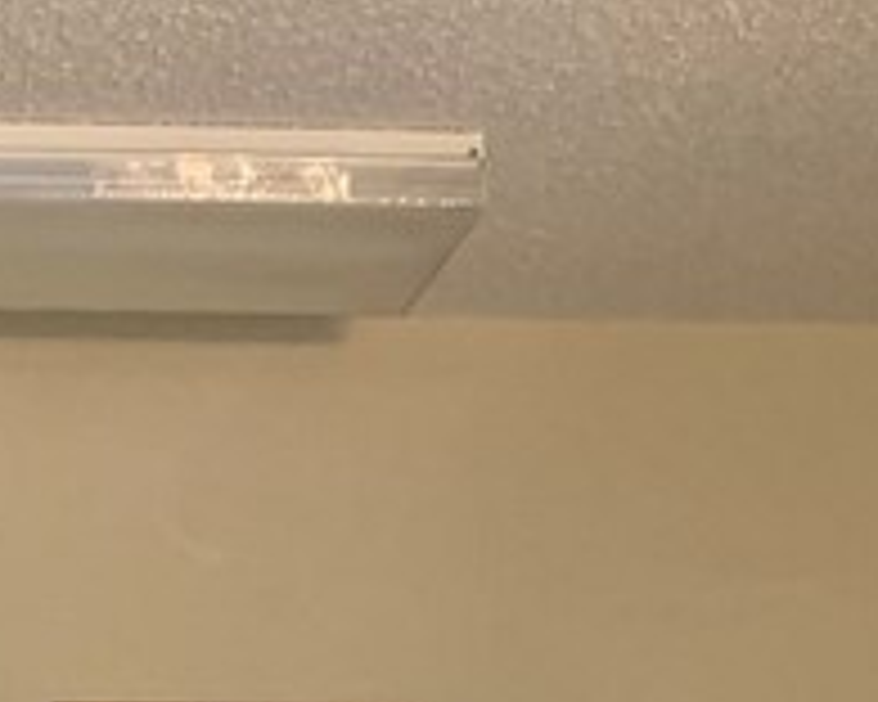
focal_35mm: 133
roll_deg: +0.5
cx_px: -32
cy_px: 1492
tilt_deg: -5.7
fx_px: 3456
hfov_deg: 14.2
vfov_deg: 10.5
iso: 400
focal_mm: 4.25
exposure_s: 1/60
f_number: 1.8
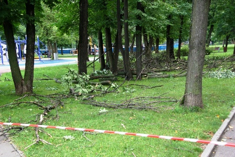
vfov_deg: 29.9
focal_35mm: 45
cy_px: 78
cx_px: 118
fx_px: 294
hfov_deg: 43.6
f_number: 5
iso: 200
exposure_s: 1/80
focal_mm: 30
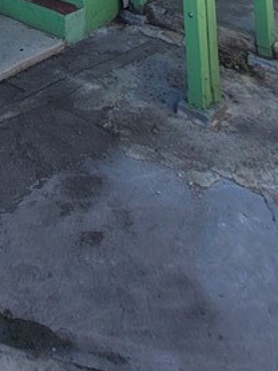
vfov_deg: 23.6
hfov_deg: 27.3
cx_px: -39
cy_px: -269
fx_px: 514
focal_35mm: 48
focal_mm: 2.2
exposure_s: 1/788
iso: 64
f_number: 2.2
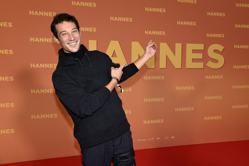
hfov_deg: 54.5
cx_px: 124
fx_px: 242
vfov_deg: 37.8
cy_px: 83
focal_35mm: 35
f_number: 6.3
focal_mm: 35
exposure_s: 1/80
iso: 1000
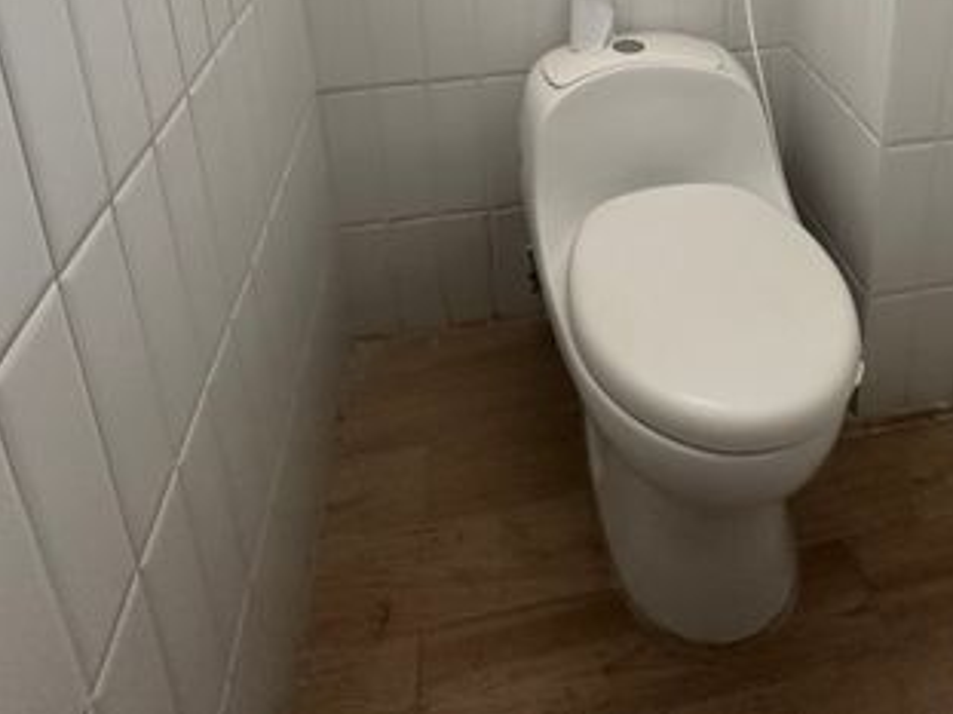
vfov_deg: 39.5
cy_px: -43
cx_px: 627
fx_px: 826
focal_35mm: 30
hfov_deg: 58.8
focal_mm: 2.22
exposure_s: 1/86
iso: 320
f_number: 2.2
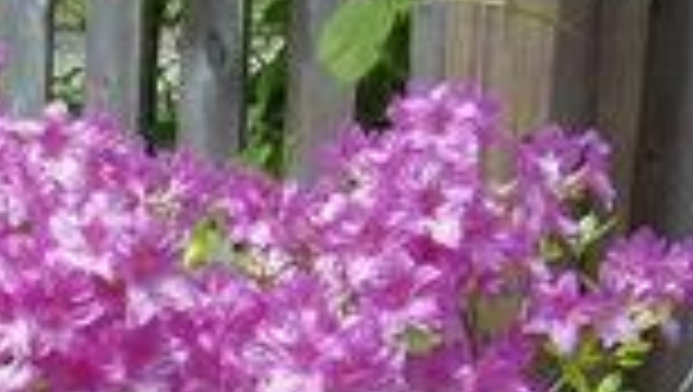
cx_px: -112
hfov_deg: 18.2
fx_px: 2060
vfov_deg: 10.5
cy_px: 604
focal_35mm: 112
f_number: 4.7
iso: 100
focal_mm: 6
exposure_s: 1/332
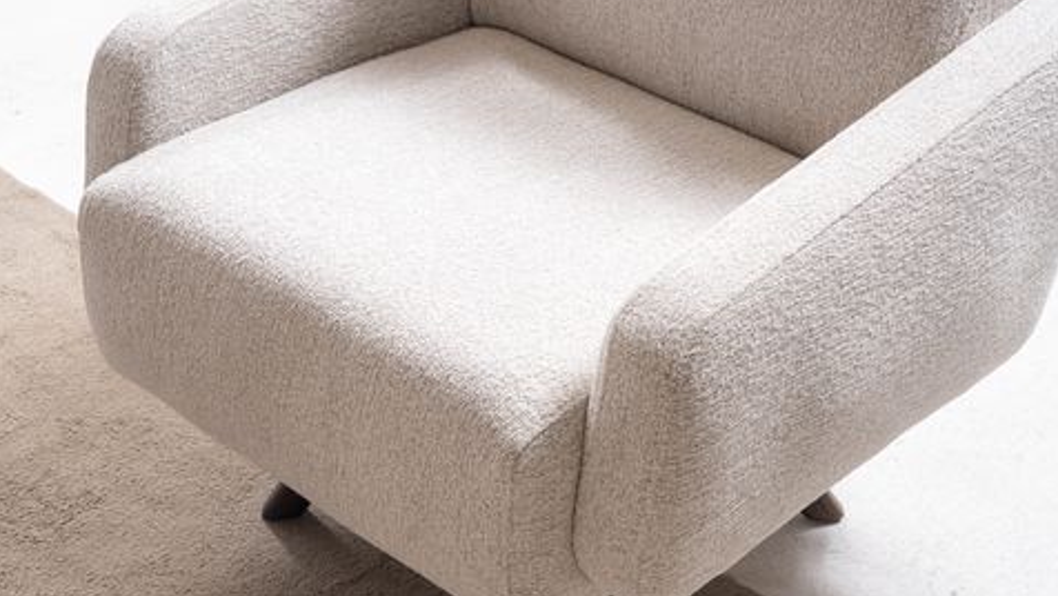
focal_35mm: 74
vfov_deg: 16.3
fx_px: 2076
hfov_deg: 28.6
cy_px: 320
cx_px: 531
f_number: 13
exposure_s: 1/125
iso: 100
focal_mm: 70
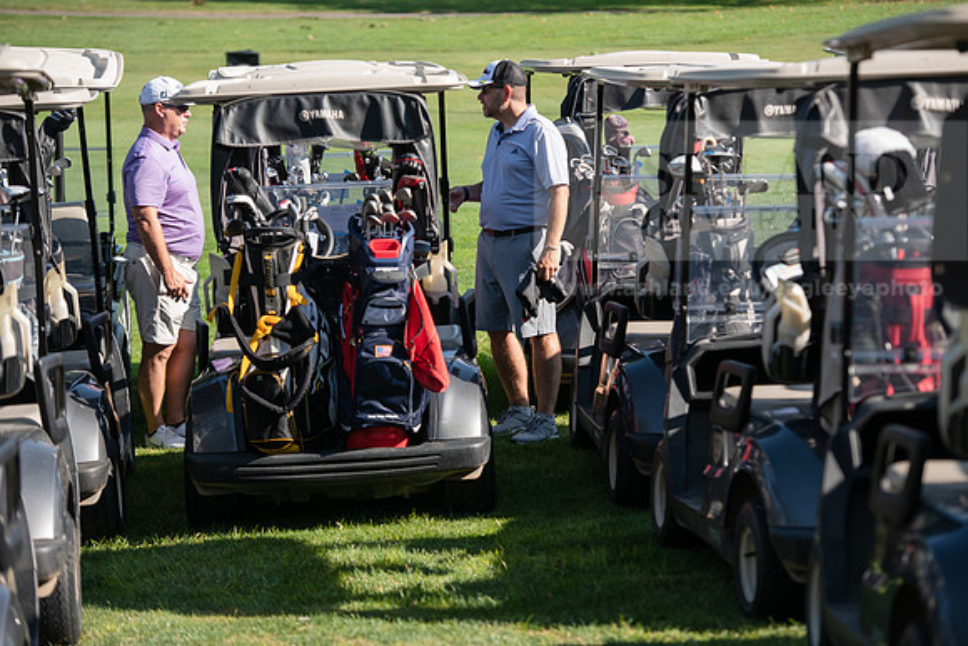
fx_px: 3227
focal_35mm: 120
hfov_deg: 17.1
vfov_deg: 11.4
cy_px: 323
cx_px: 484
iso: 100
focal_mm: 120
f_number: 3.5
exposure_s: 1/500
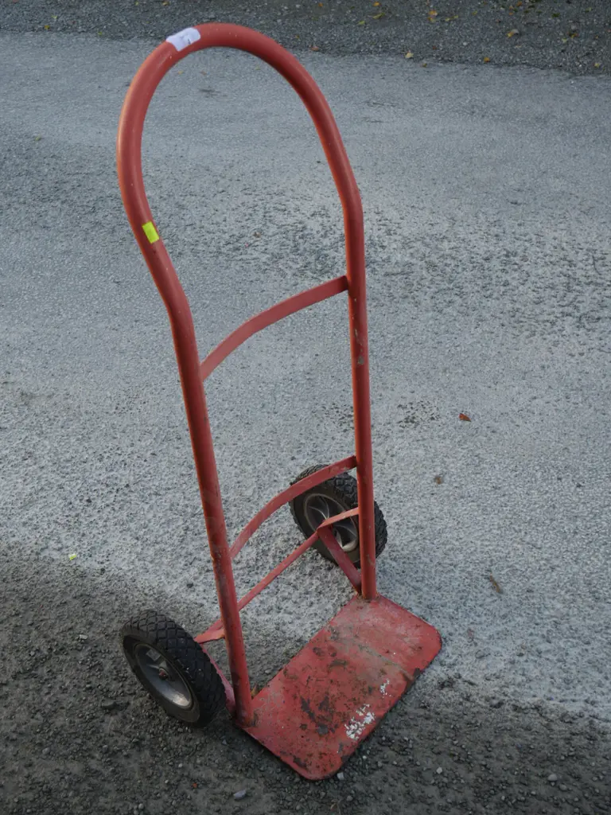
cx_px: 306
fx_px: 941
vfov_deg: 46.8
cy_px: 408
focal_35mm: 40
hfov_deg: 36.0
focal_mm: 20
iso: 200
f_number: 4.5
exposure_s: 1/80
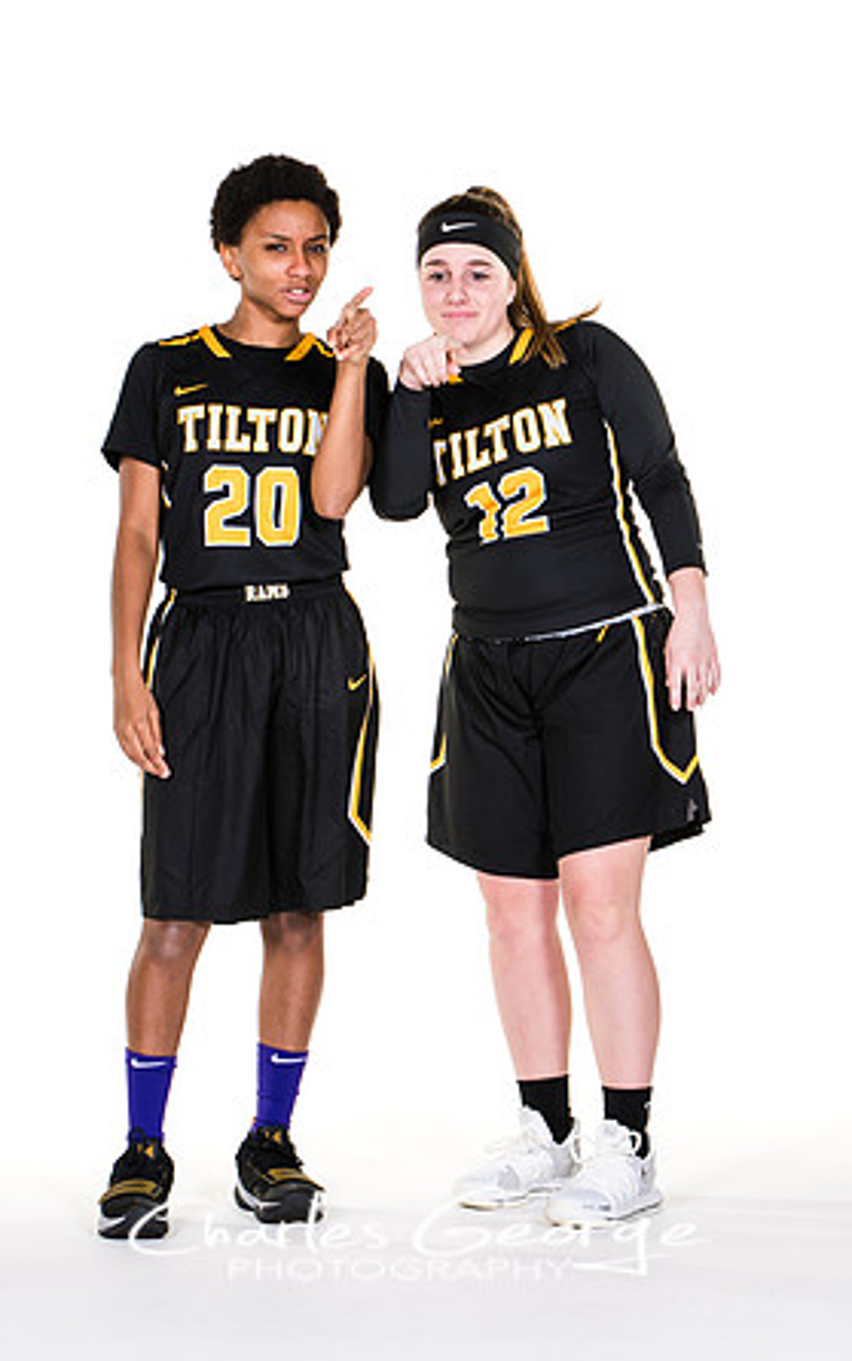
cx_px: 421
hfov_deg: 8.1
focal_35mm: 162
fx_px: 6015
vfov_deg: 12.9
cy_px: 684
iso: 200
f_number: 6.3
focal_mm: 105
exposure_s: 1/160
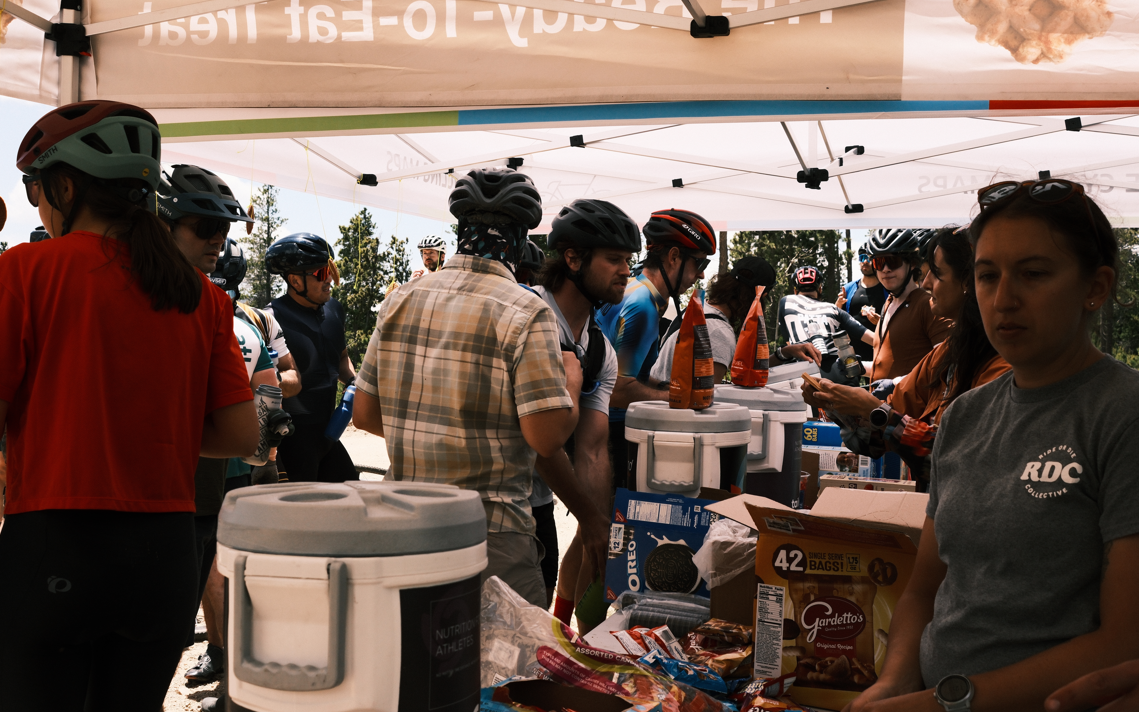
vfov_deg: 30.5
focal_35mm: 42
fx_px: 1304
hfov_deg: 47.2
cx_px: 570
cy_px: 369
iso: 500
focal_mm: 27
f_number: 7.1
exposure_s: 1/640
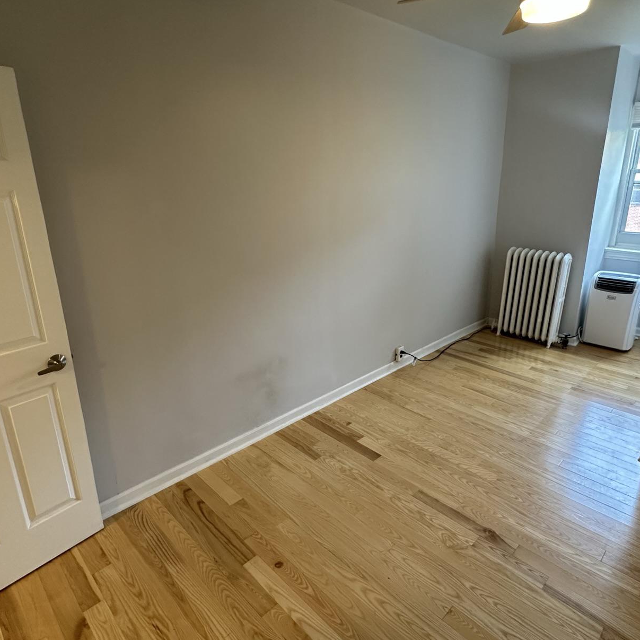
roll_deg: +0.3
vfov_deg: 72.1
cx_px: 320
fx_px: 439
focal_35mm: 21
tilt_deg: -17.9
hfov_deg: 72.1
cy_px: 310
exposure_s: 1/60
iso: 200
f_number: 2.2
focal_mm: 2.22
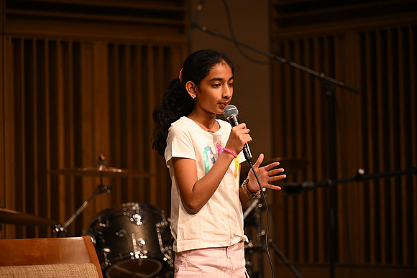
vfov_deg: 9.5
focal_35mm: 145
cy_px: 139
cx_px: 208
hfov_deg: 14.2
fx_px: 1680
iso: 1250
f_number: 2.8
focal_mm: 145
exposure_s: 1/400
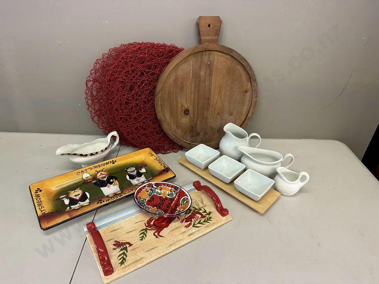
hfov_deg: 71.6
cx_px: 190
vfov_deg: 56.8
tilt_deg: -32.9
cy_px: 142
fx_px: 263
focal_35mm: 24
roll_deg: -2.1
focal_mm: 6.86
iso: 160
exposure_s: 1/100
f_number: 1.78
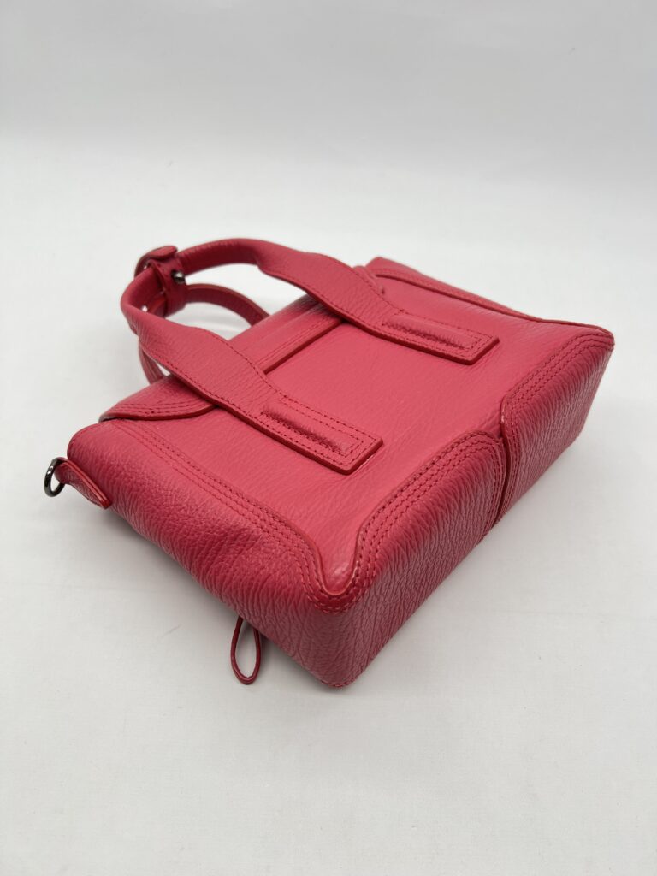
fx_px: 658
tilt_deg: -45.0
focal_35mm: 26
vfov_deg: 67.3
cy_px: 438
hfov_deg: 53.1
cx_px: 328
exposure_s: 1/114
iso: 32
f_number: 1.5
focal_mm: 5.7
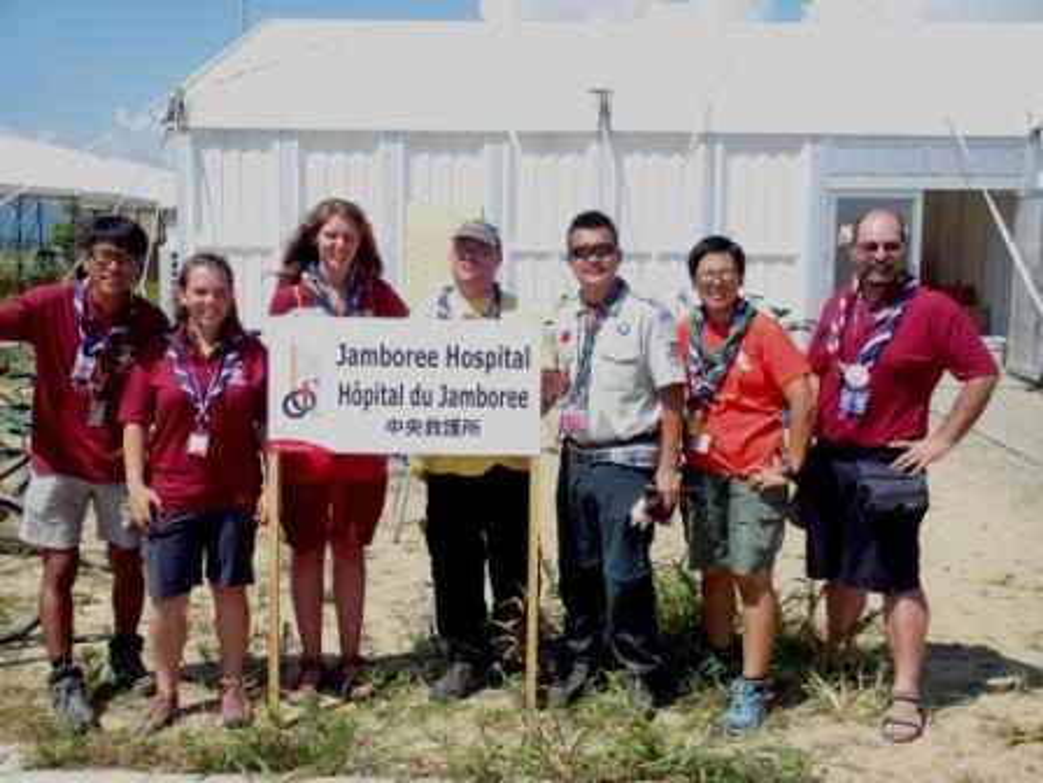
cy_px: 392
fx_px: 1235
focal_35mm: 41
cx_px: 522
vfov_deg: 35.1
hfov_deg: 45.8
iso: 80
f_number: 2.1
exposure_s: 1/2000
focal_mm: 8.9
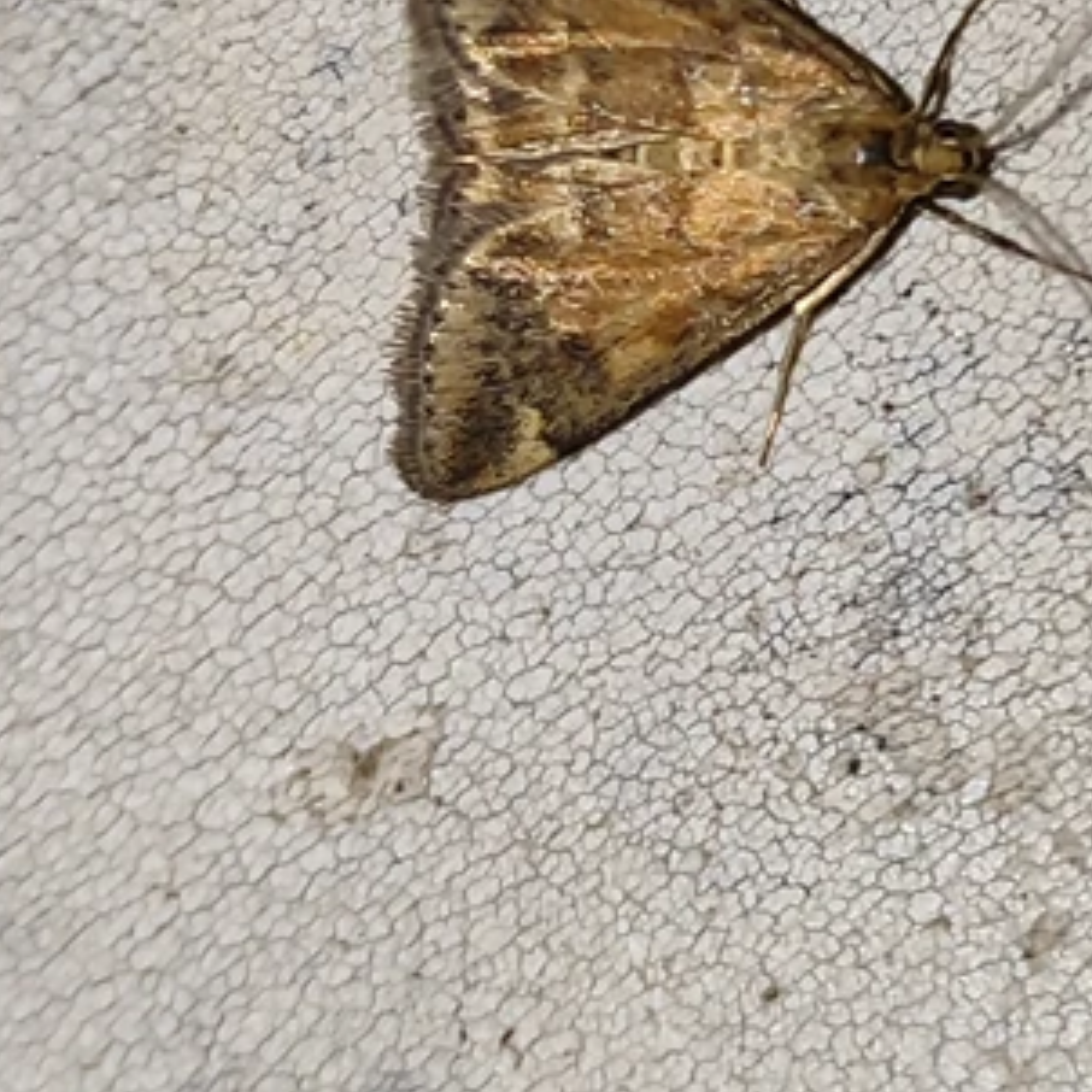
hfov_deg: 37.3
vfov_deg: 35.9
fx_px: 1606
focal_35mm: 45
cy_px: 170
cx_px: 701
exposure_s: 1/100
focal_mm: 5.89
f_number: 1.89
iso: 448
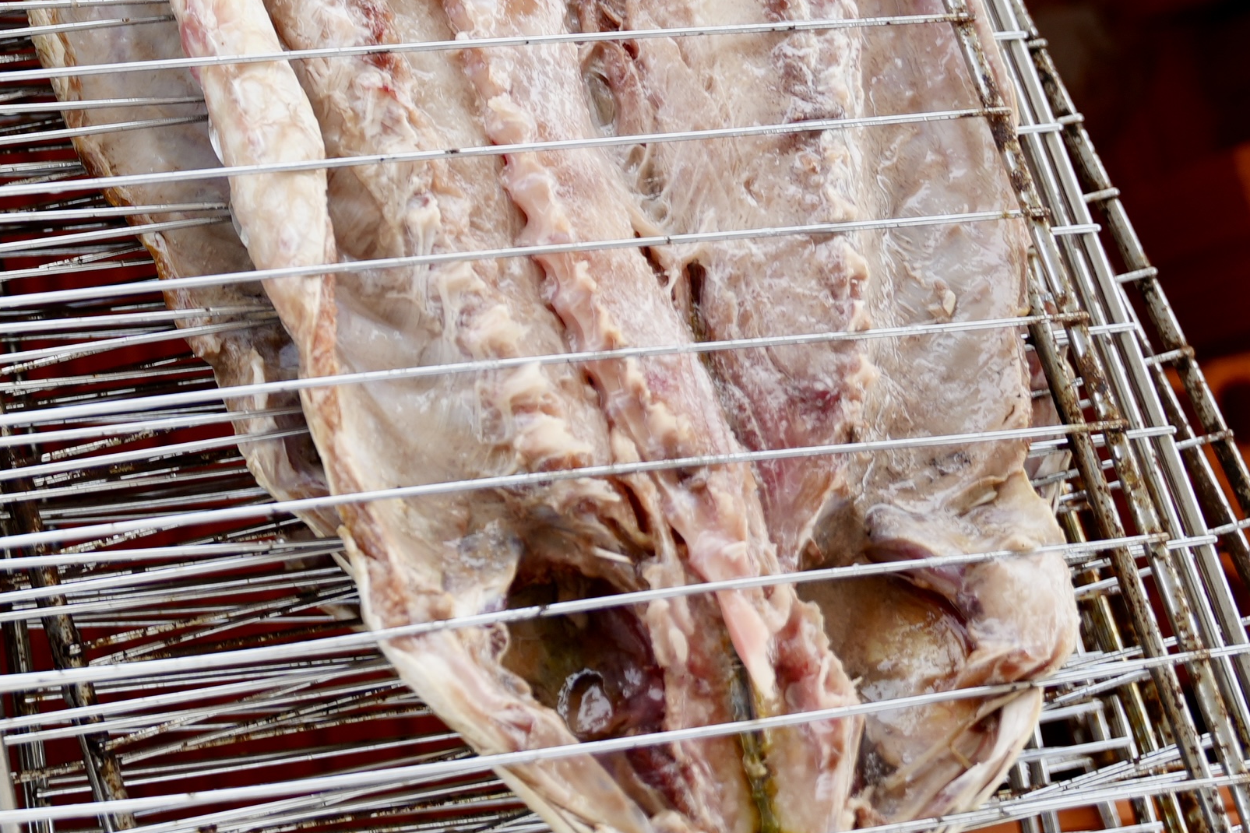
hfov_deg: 21.5
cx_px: -48
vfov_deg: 14.6
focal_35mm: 91
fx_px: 3150
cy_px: -157
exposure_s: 1/160
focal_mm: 31.6
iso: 125
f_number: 2.8
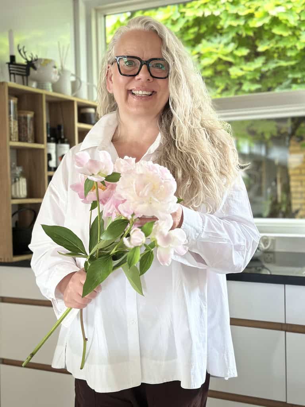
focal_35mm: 48
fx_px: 564
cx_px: 152
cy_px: 204
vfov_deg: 39.7
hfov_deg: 30.3
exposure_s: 1/47
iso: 400
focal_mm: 6.9
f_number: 1.8
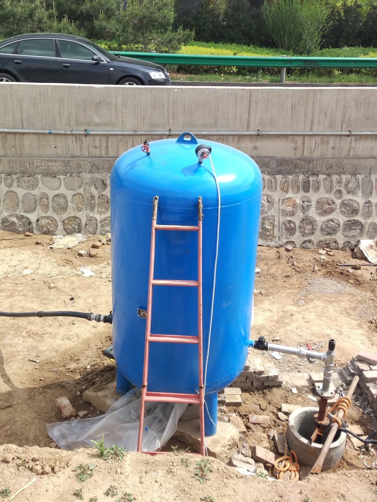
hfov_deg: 39.7
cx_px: 186
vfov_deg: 51.1
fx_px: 523
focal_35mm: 36
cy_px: 205
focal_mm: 4.12
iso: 100
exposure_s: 1/593
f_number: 2
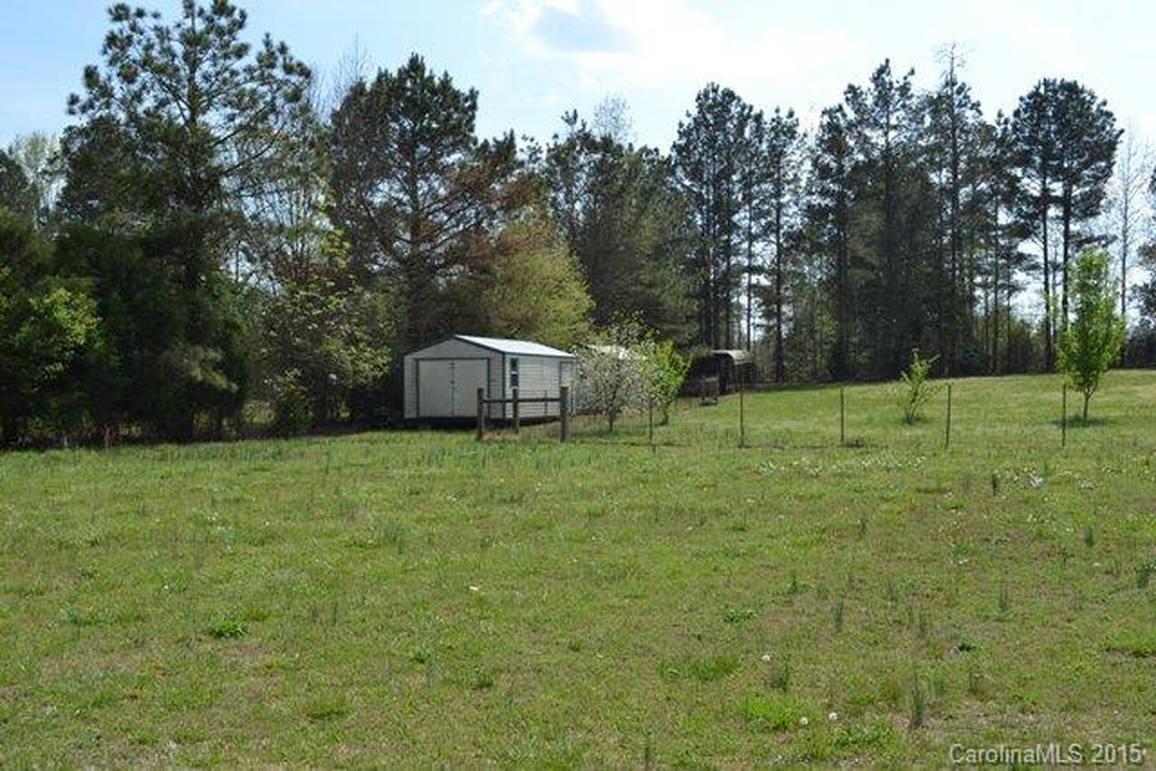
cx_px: 578
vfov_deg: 34.2
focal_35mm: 39
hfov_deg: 49.5
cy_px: 386
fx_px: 1253
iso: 100
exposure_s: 1/250
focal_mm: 26
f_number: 8
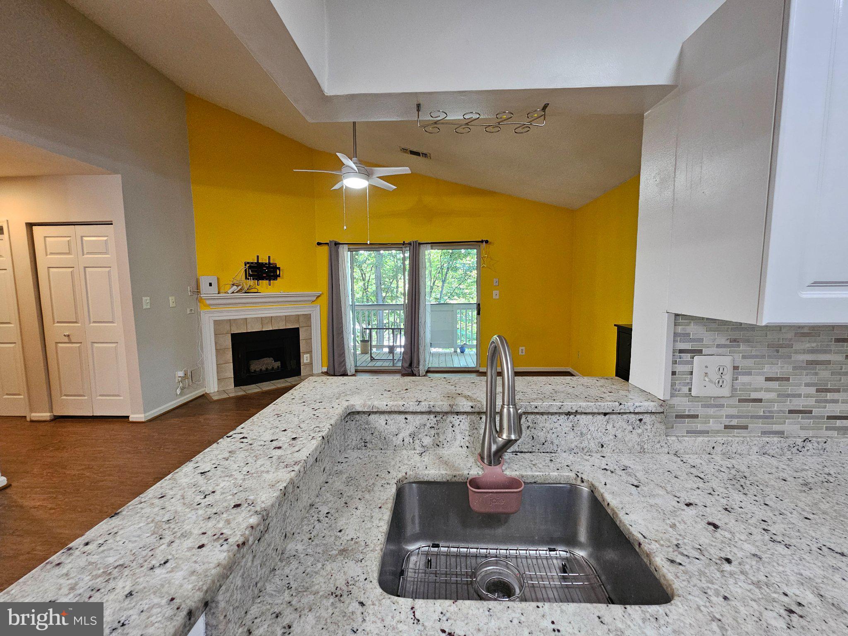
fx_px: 318
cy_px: 318
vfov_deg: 89.9
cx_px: 424
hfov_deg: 106.2
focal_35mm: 13
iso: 320
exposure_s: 1/40
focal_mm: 2.2
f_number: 2.2
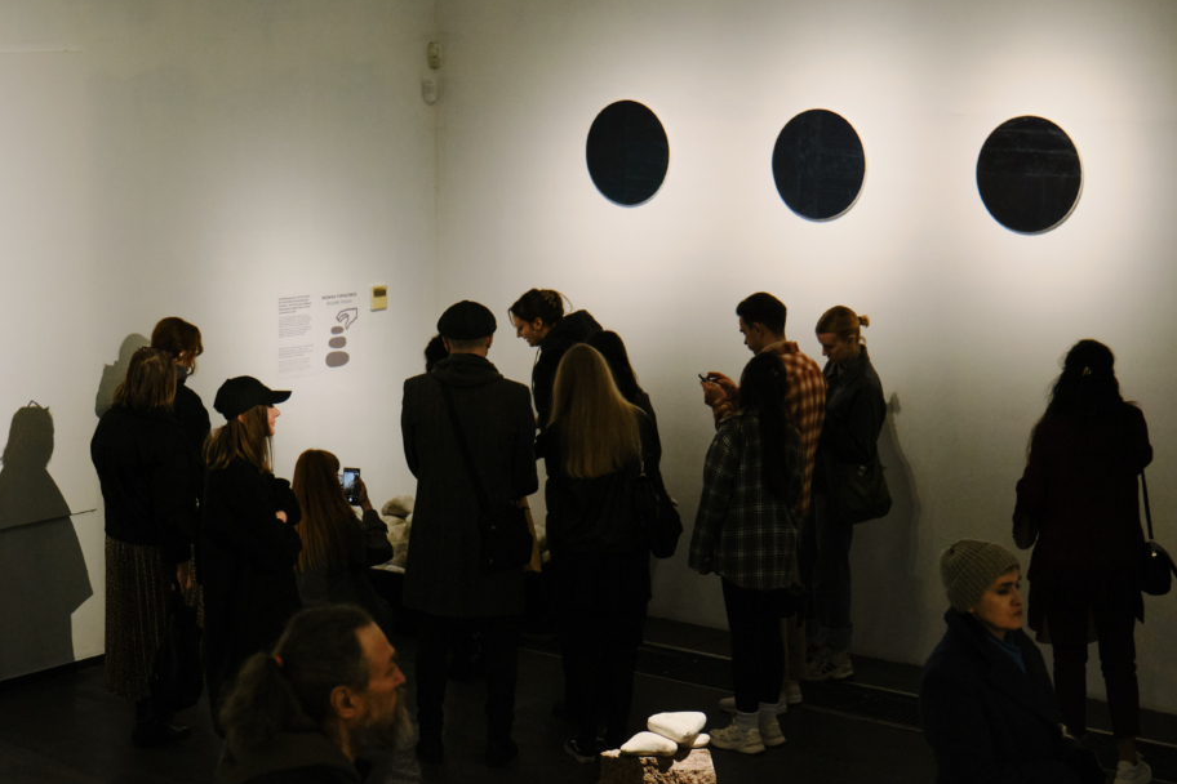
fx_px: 2190
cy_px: 500
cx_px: 612
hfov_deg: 30.1
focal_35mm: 67
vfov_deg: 20.3
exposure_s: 1/60
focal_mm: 31
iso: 1600
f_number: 2.8
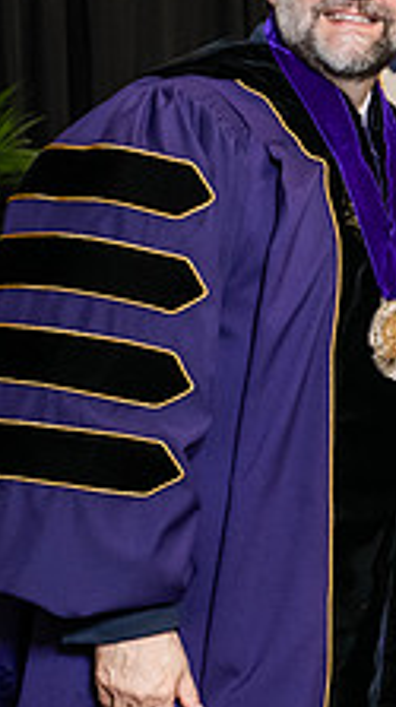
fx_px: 3575
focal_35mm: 191
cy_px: 287
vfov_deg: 11.3
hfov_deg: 6.3
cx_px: 478
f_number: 5
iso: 2500
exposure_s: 1/200
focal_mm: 70
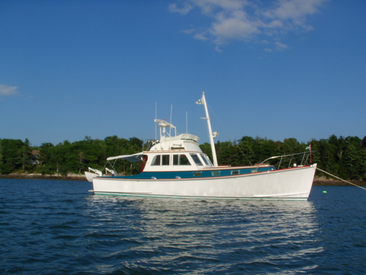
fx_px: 402
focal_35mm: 38
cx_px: 183
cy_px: 138
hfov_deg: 49.0
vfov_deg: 37.7
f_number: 8
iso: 50
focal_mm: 5.8
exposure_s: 1/441
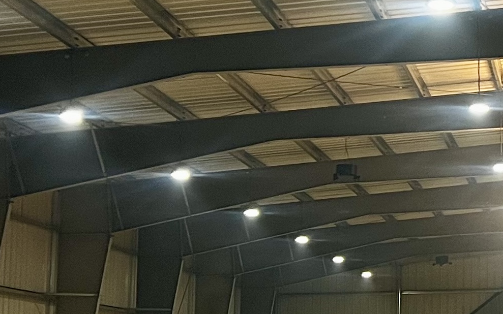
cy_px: 153
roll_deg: +1.0
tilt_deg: +8.2
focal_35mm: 110
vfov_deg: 11.9
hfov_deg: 18.1
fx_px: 1508
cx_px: 584
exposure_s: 1/60
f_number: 1.5
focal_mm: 5.7
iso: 250
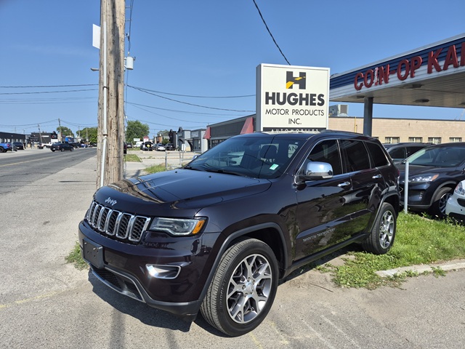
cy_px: 174
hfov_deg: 73.9
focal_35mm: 23
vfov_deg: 58.9
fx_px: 309
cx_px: 232
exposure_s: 1/5264
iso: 80
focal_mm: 5.4
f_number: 1.8
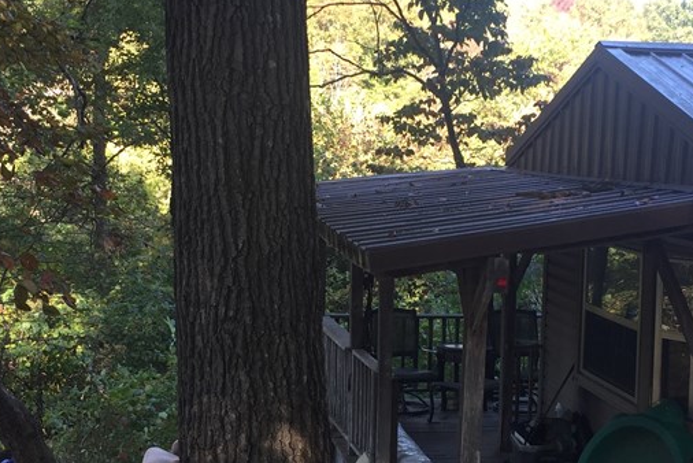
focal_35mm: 61
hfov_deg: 32.8
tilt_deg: -5.5
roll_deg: -2.1
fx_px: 1175
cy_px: 290
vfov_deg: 22.2
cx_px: 418
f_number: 2.2
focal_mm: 4.15
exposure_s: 1/120
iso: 32
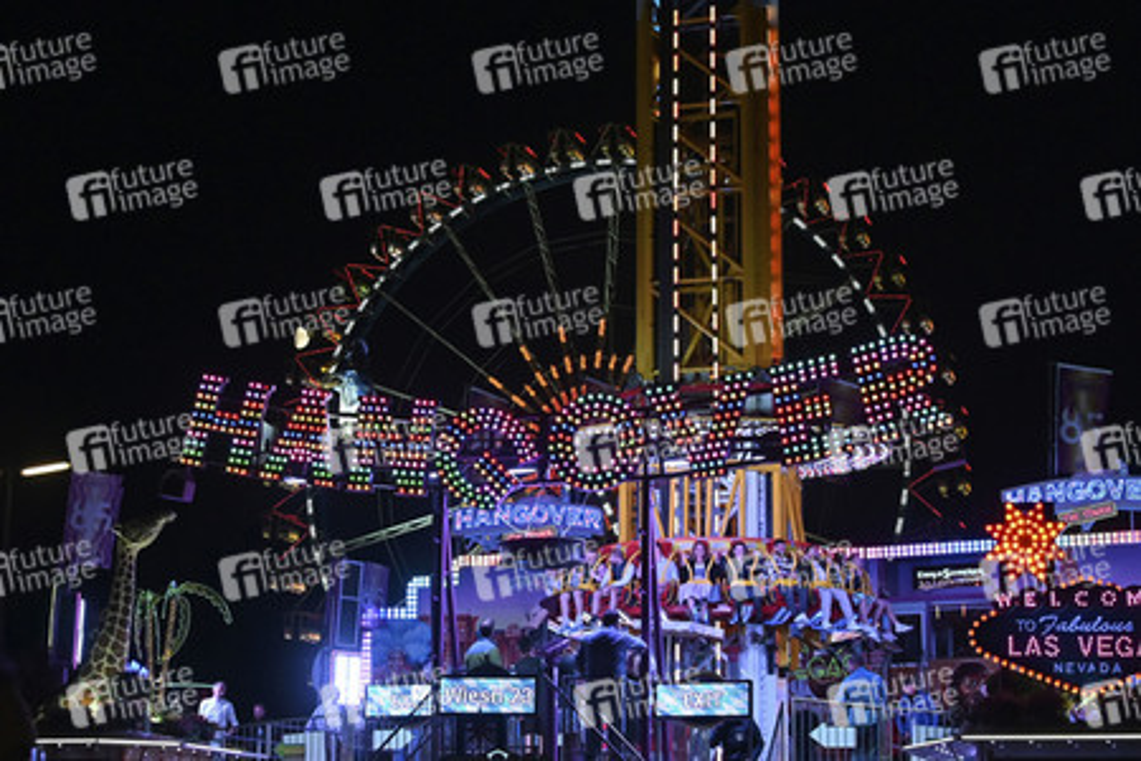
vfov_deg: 20.3
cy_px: 380
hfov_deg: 30.1
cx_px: 570
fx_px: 2123
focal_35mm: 67
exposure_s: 1/500
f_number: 11
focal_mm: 45
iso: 5000
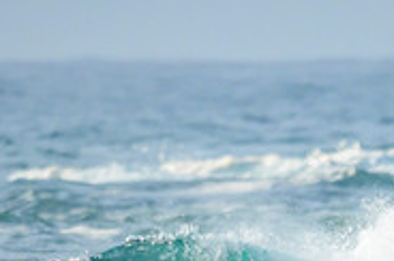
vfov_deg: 0.4
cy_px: 333
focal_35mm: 3475
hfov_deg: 0.6
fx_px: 37965
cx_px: 343
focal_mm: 800
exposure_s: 1/2500
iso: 280
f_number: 6.3
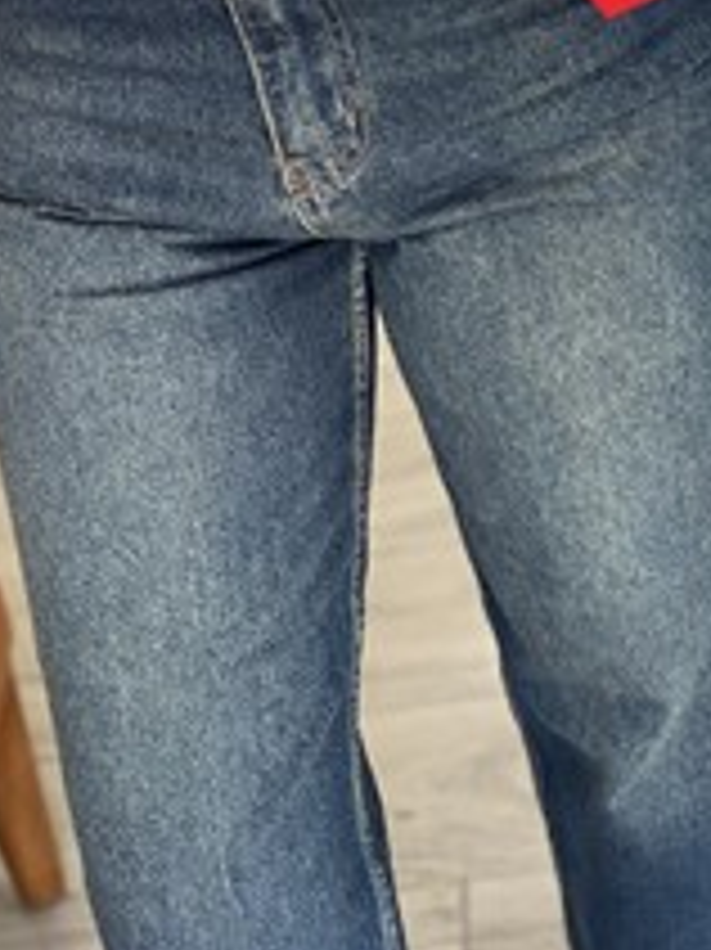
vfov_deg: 19.3
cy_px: 407
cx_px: 446
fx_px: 2796
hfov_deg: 14.5
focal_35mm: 102
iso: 64
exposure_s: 1/100
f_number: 2
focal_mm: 6
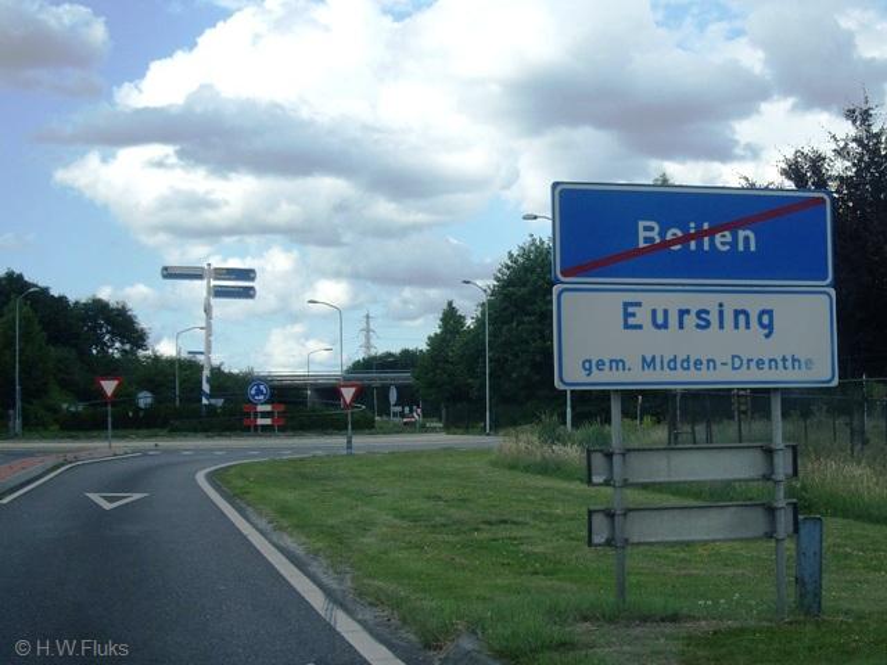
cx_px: 444
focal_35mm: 38
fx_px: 974
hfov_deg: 49.0
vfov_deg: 37.7
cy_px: 332
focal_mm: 7.9
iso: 64
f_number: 2.8
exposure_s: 1/500
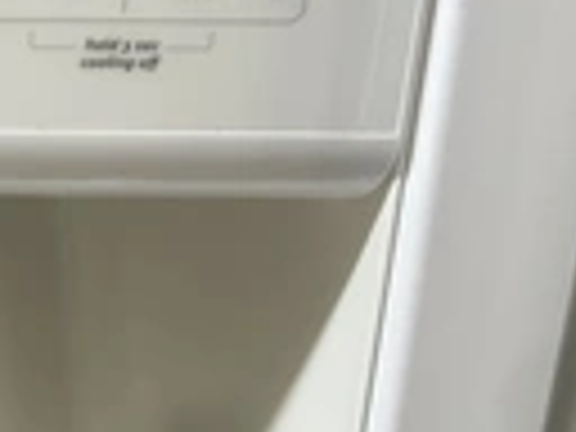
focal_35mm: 81
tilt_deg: -18.7
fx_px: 1348
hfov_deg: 20.8
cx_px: -270
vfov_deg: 17.9
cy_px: 36
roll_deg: +1.6
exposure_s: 1/60
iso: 125
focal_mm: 5.1
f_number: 1.6
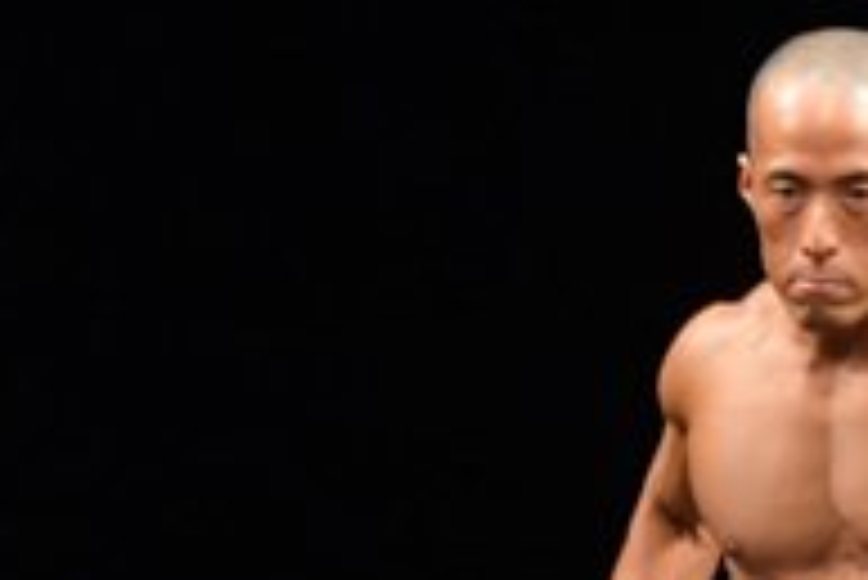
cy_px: 940
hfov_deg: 2.0
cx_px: 681
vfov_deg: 1.3
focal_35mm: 1022
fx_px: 24659
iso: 3200
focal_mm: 170
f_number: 5.6
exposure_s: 1/400
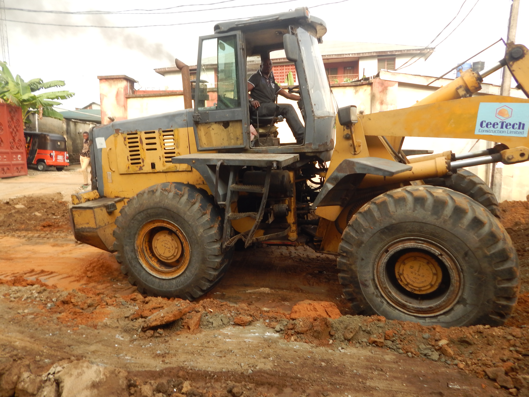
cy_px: 198
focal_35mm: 23
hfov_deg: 73.9
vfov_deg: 58.9
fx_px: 351
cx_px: 264
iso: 125
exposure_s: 1/200
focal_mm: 4
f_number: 3
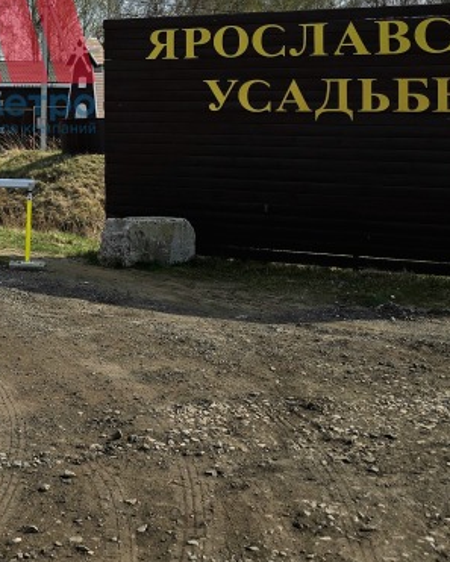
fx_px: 1032
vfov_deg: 29.3
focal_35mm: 62
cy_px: 61
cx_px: 32
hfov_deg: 23.8
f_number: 1.7
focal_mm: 6.3
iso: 12
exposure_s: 1/1250
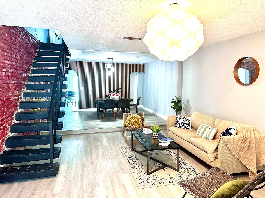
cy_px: 99
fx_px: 184
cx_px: 132
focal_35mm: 24
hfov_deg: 71.6
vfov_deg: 56.8
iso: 500
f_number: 1.78
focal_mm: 6.86
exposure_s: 1/60
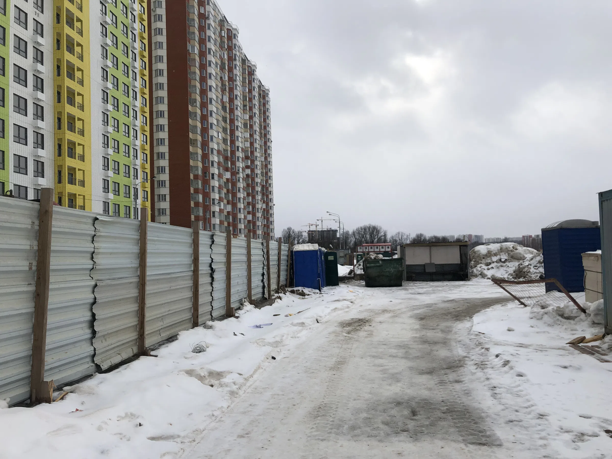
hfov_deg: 63.4
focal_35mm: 28
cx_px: 306
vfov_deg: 49.7
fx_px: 495
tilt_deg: +4.5
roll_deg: +3.4
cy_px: 230
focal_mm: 4
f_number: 1.8
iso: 20
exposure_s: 1/2404
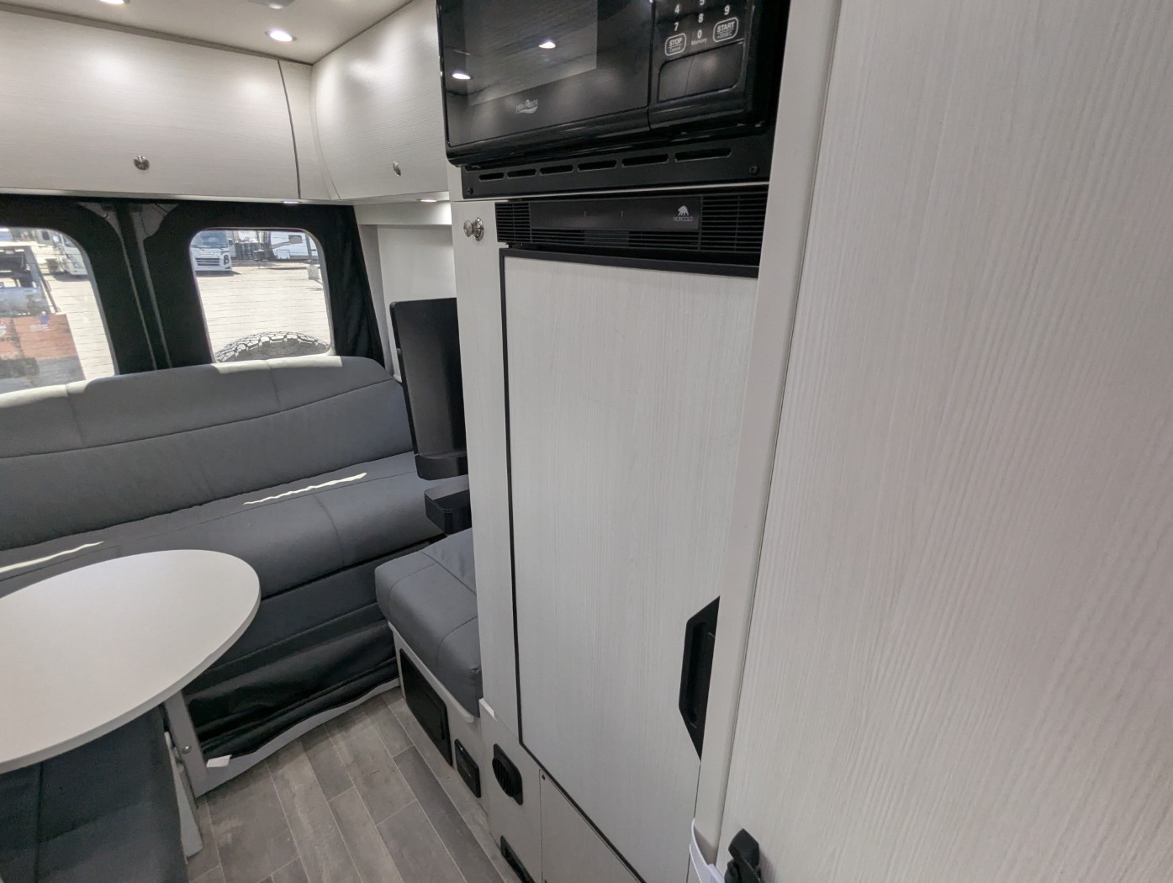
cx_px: 586
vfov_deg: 78.2
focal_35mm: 16
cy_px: 442
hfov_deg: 94.4
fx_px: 543
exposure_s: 1/167
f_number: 2.2
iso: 194
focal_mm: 2.35
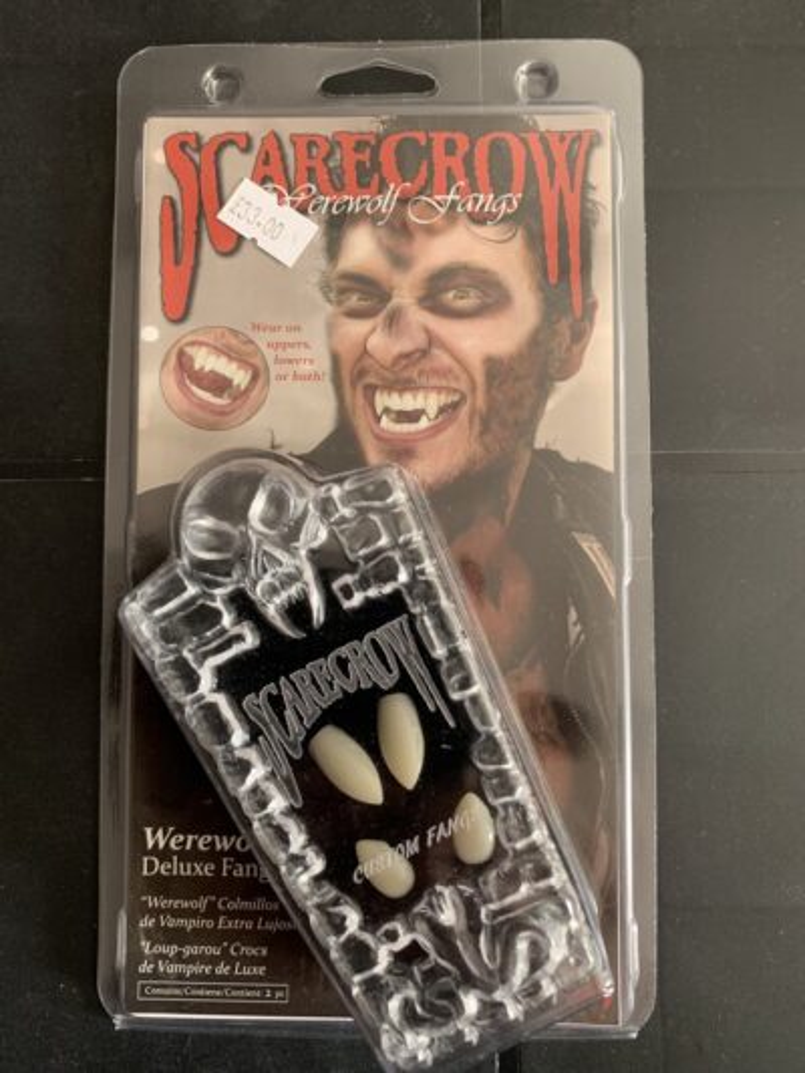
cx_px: 402
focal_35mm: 26
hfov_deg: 53.1
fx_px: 806
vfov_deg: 67.3
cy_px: 536
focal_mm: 4.25
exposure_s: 1/60
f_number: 1.8
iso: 160
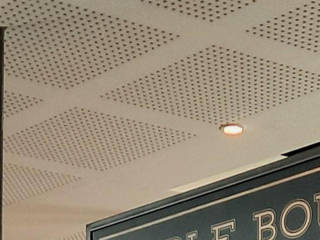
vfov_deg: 8.6
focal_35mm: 151
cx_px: 88
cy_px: 644
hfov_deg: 13.0
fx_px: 1396
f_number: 2
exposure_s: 1/50
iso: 50
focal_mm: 4.6
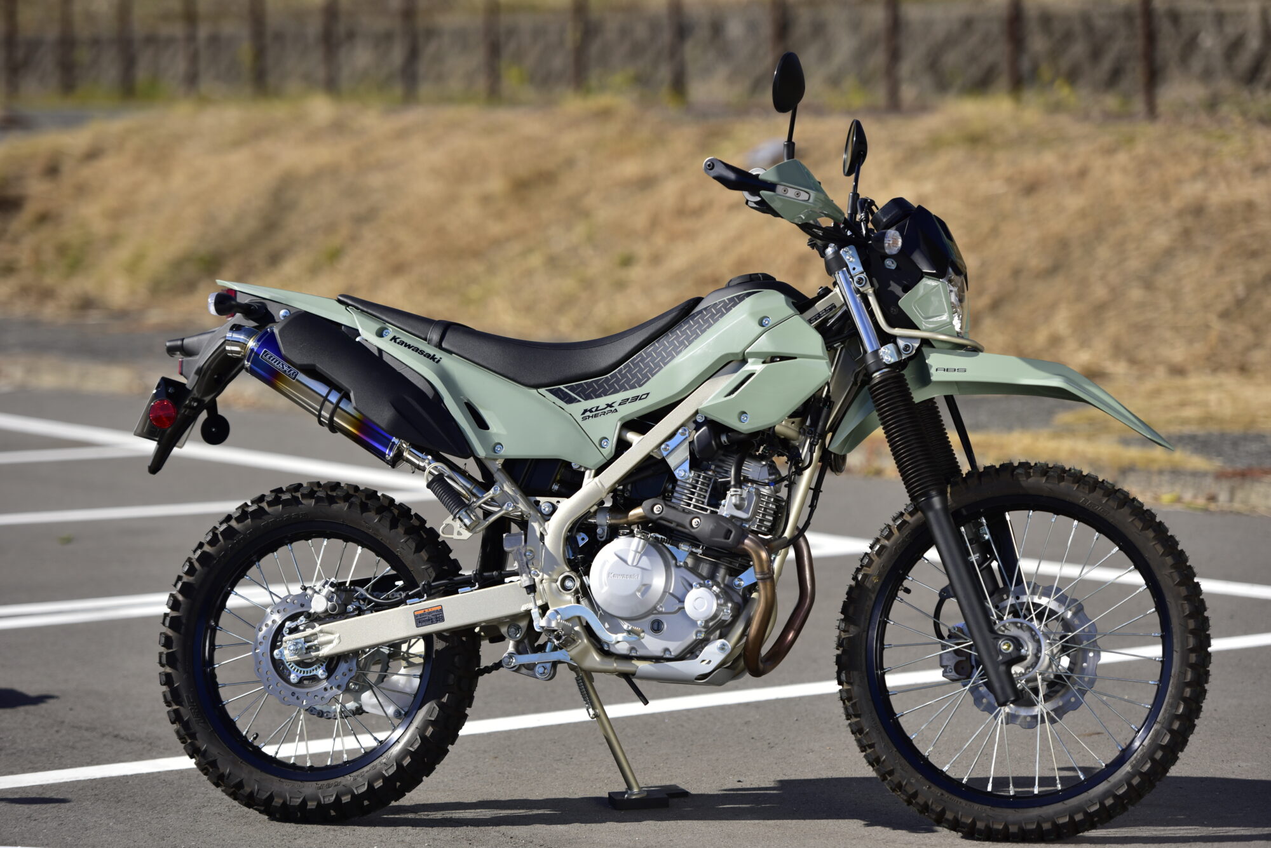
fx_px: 4768
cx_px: 636
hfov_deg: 15.2
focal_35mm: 135
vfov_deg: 10.2
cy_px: 424
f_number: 3.2
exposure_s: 1/1600
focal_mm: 135
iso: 80
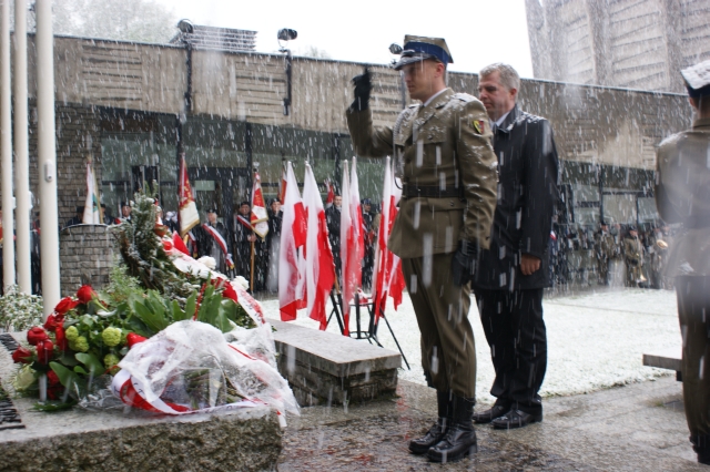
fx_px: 710
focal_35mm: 36
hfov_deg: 53.2
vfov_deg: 36.8
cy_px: 236
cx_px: 355
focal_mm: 24
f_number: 4.5
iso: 100
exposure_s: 1/40
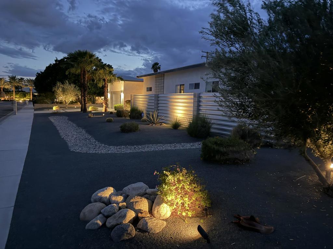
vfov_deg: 56.8
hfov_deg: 71.6
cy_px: 124
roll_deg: -0.9
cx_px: 166
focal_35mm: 24
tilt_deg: -6.7
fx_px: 231
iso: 1250
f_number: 1.78
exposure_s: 1/9
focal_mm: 6.76
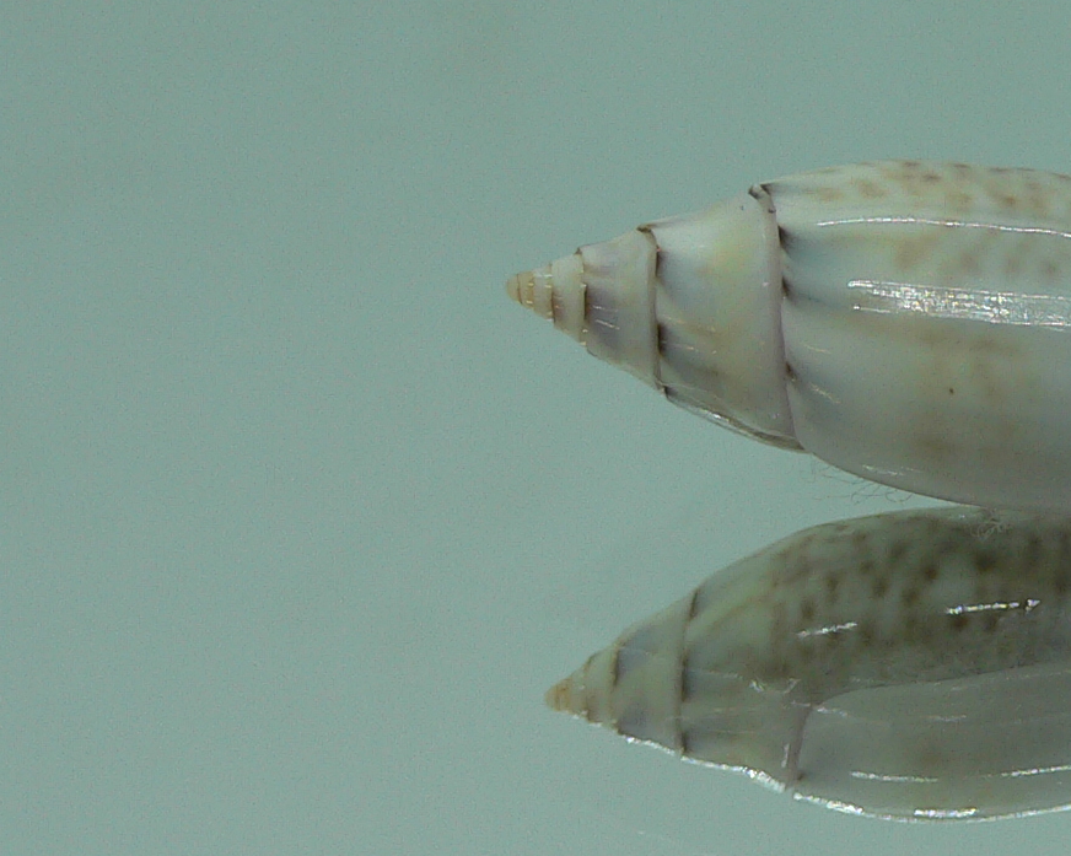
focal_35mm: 79
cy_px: 448
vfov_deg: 19.4
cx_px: 1000
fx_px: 2503
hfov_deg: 23.4
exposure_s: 1/80
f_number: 2.8
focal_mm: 4.6
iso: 80
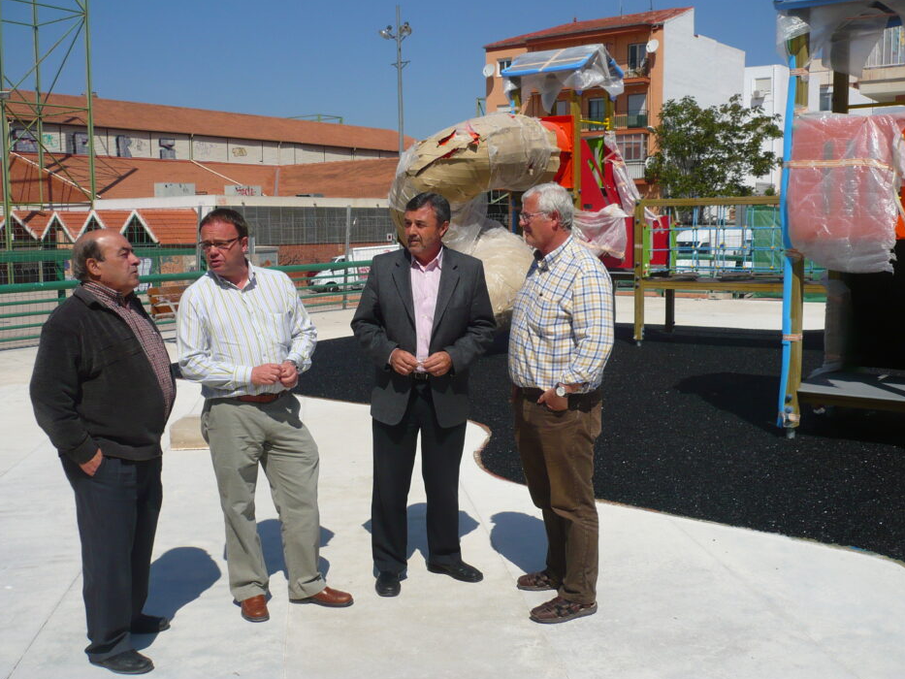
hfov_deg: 51.3
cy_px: 336
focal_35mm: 36
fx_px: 941
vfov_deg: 39.7
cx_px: 442
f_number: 8
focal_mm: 5.8
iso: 100
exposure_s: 1/500
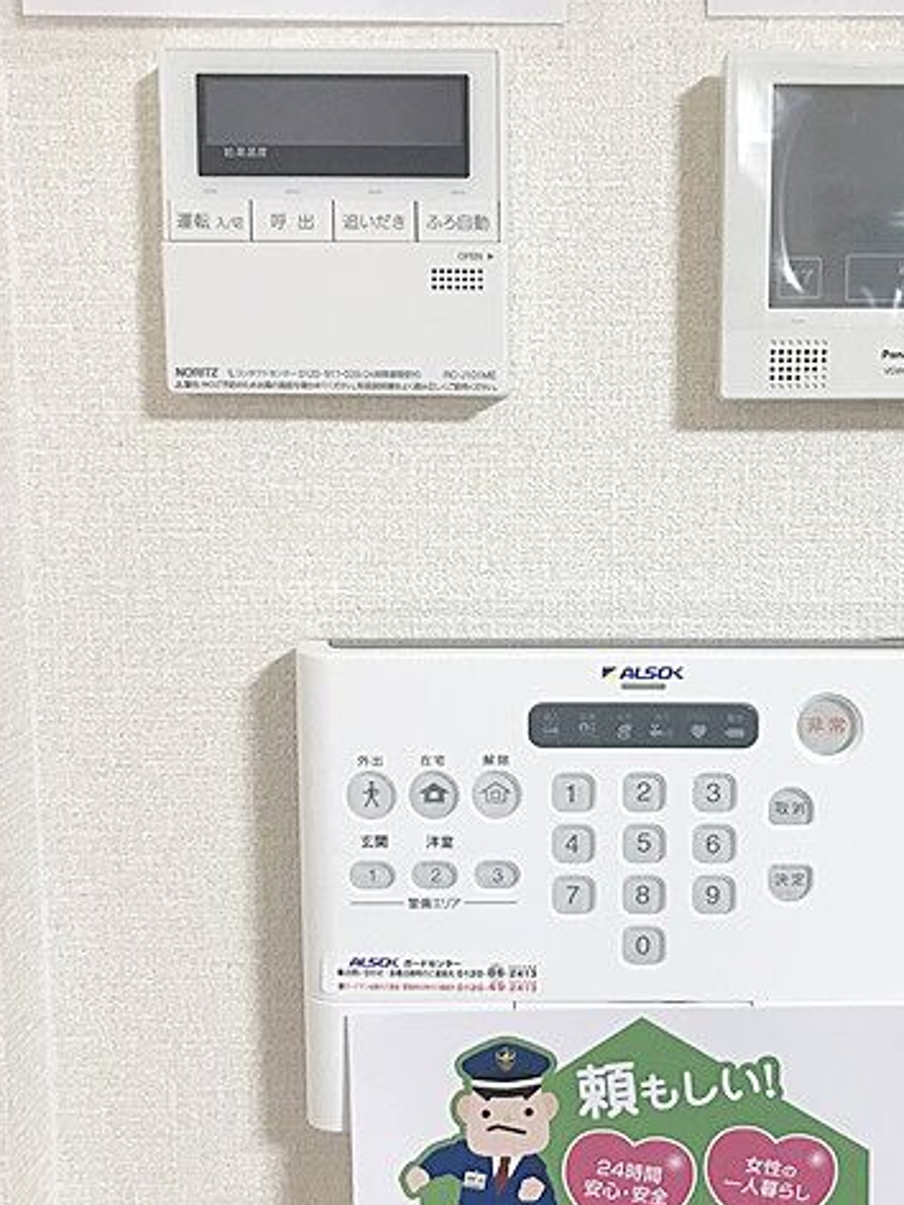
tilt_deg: -7.3
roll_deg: -0.1
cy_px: 602
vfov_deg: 49.0
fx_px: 1323
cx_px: 628
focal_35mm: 38
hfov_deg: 37.2
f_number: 1.8
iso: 40
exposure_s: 1/25
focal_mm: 3.99
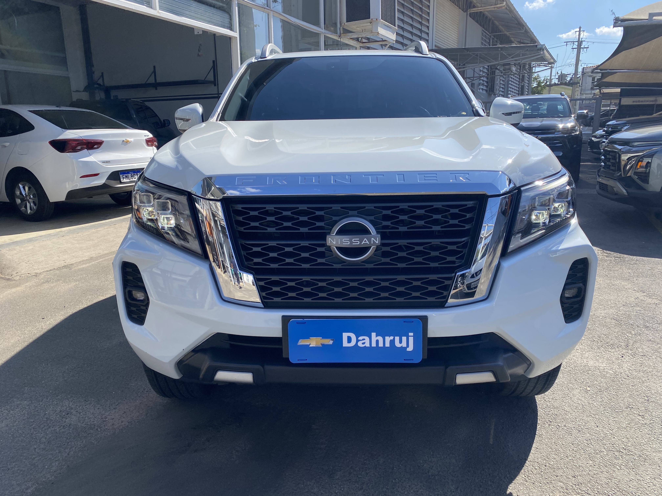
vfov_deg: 53.1
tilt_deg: -12.1
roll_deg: +0.2
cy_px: 248
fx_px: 497
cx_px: 331
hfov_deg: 67.3
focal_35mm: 26
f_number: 1.8
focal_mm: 4.25
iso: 32
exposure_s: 1/1629
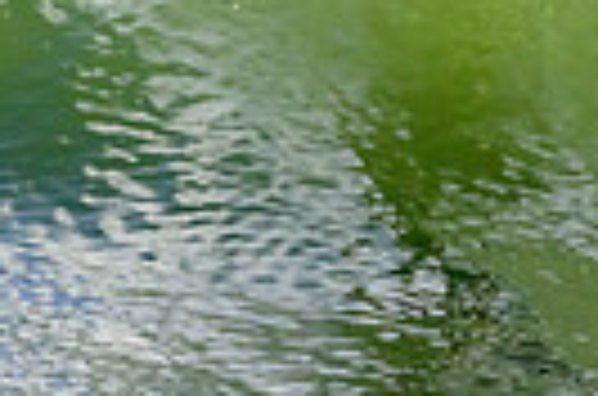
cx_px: 531
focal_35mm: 3500
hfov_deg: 0.6
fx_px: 58000
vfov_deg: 0.4
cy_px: -227
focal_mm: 800
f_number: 11
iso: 1400
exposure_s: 1/2000
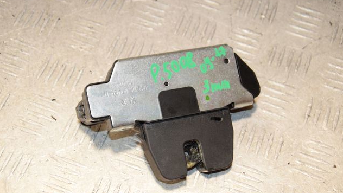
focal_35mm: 72
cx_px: 172
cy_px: 99
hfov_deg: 29.5
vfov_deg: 16.9
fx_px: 651
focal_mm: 45
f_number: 6.3
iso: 1600
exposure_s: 1/200
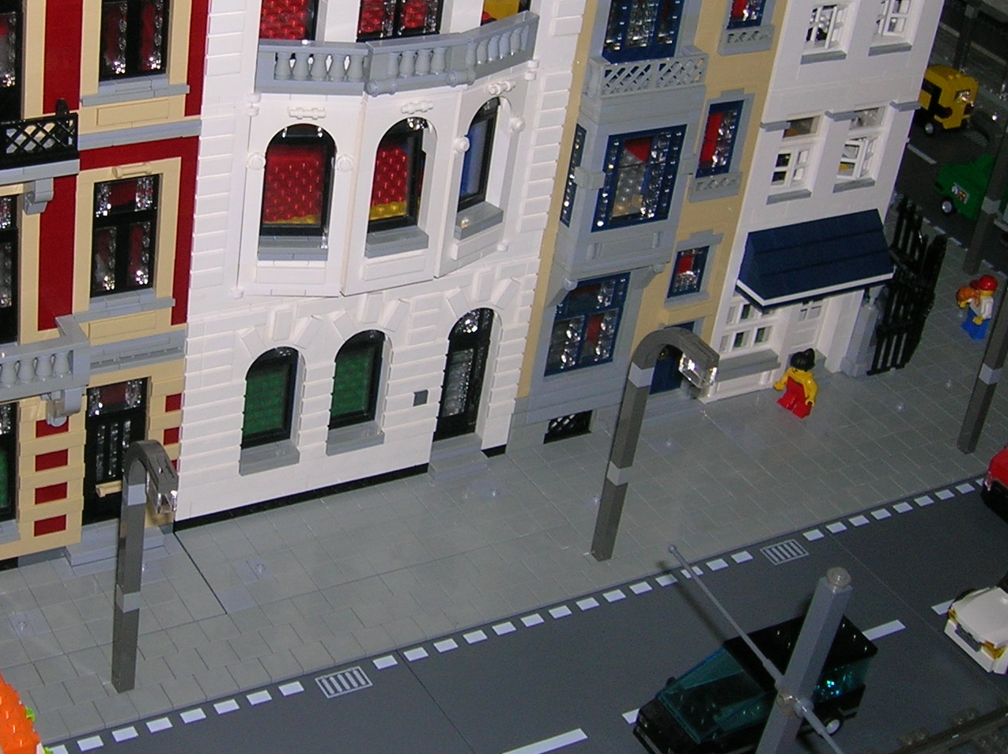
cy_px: 228
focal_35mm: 61
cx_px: 338
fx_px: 1775
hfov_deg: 31.5
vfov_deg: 23.8
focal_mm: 5.7
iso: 50
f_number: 2.9
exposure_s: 1/60.1
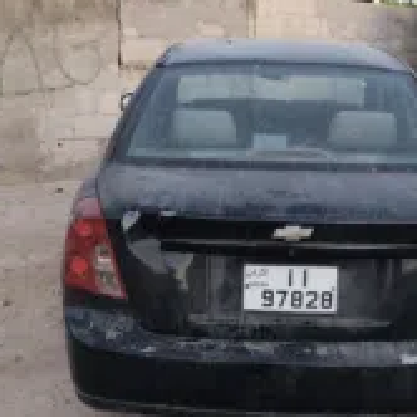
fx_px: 668
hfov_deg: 34.6
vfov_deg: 33.9
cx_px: 241
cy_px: 319
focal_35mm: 49
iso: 1000
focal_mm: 6.19
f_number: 1.65
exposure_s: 1/26.5
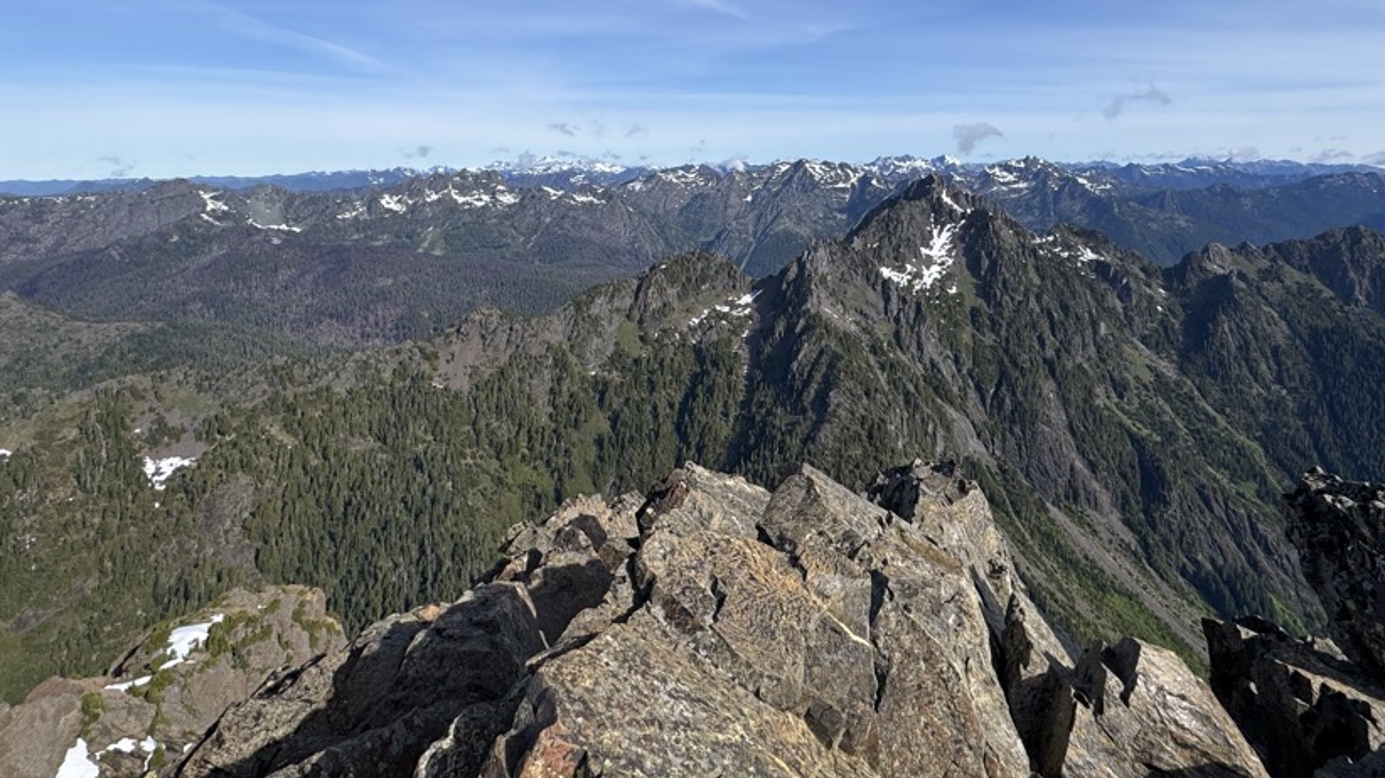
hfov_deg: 89.0
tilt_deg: -0.7
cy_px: 167
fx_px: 698
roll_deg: -0.5
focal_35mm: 19
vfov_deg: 54.7
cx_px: 794
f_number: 2.2
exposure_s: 1/2985
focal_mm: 2.22
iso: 50
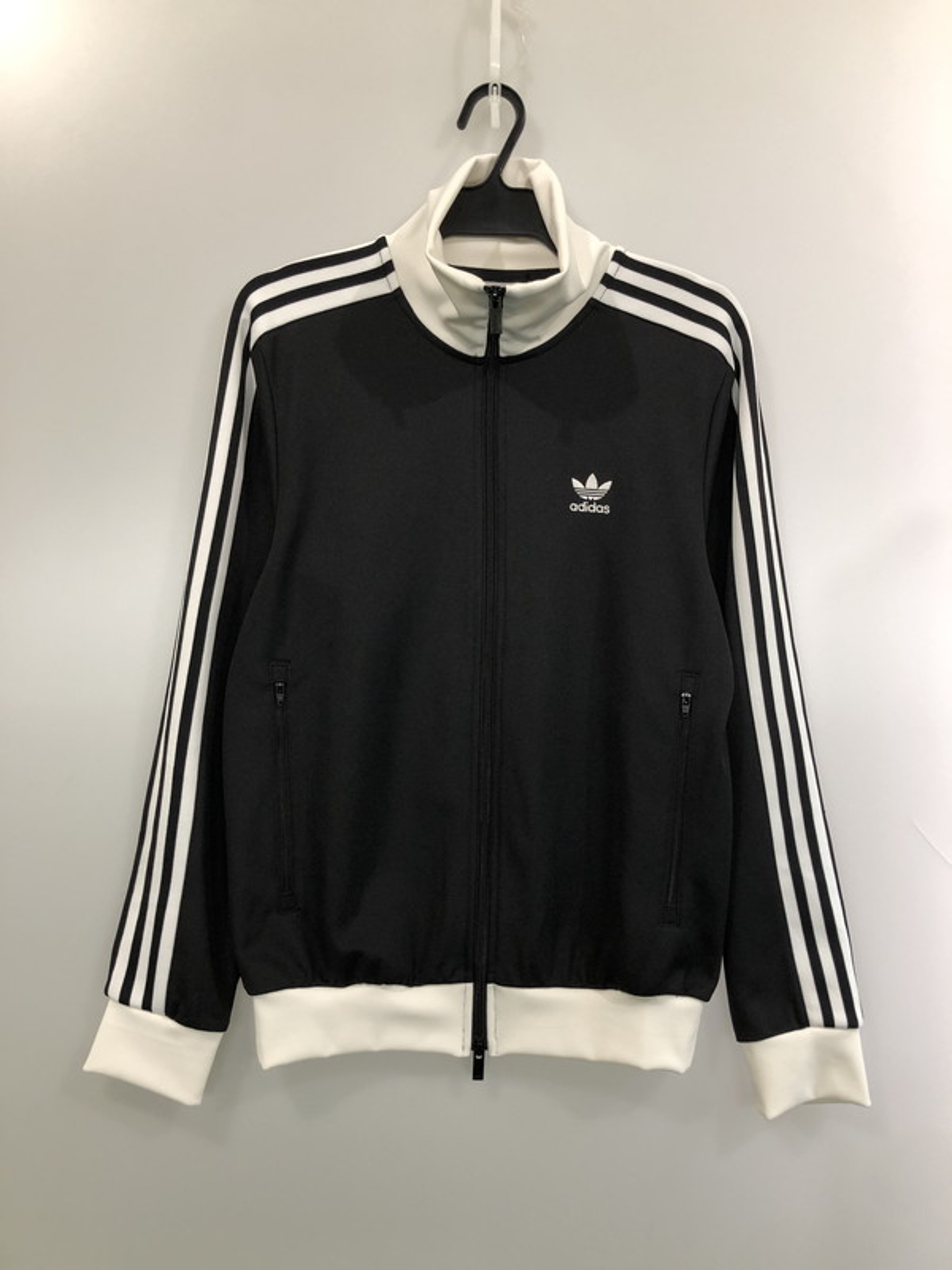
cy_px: 635
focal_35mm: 28
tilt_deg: -18.1
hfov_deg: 49.7
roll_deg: -0.2
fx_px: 1027
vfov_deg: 63.4
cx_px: 476
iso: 40
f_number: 1.8
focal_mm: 3.99
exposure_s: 1/17
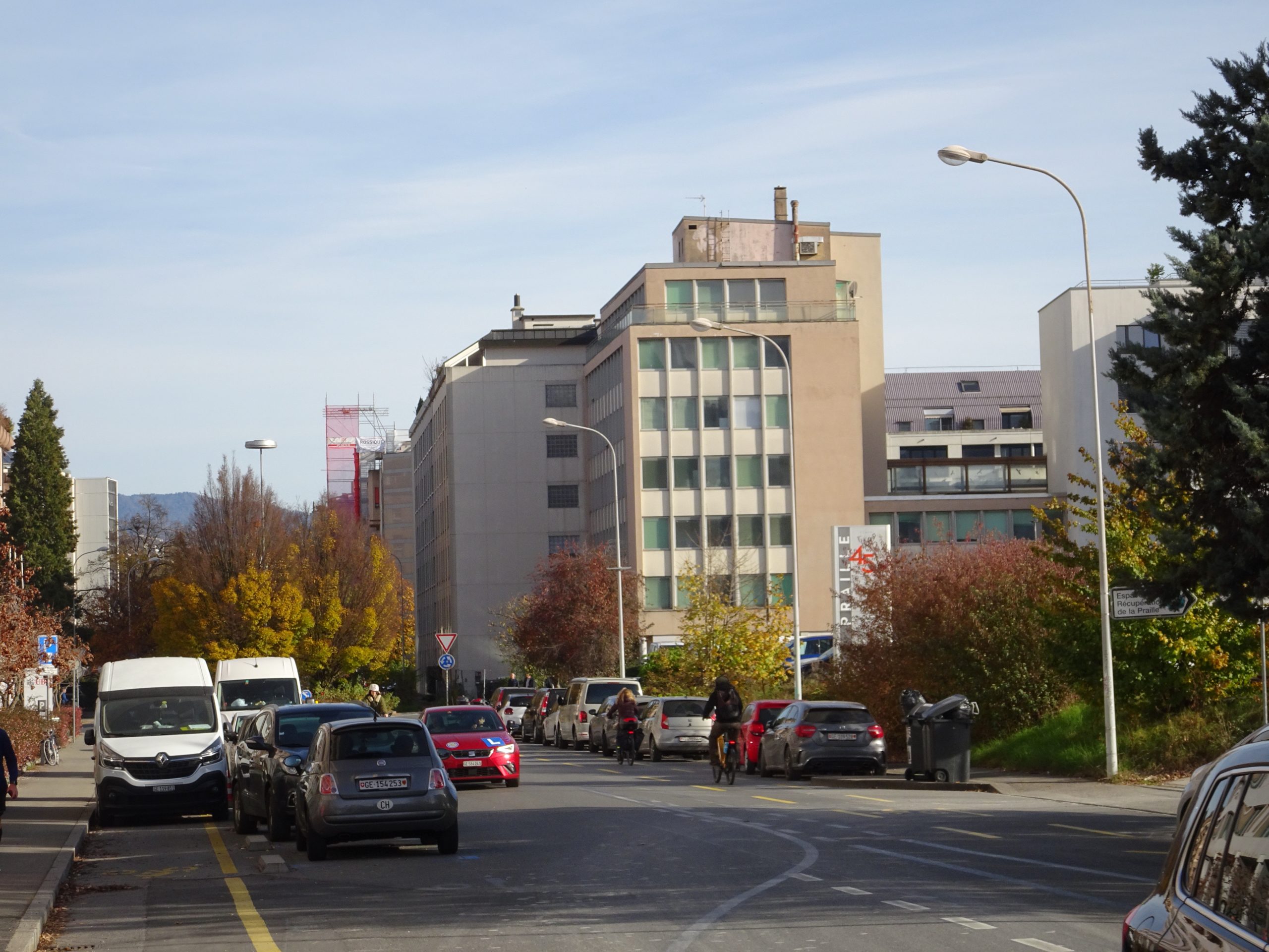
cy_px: 476
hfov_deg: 23.0
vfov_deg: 17.4
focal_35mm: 85
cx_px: 634
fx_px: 3116
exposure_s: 1/400
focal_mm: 14.54
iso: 80
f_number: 5
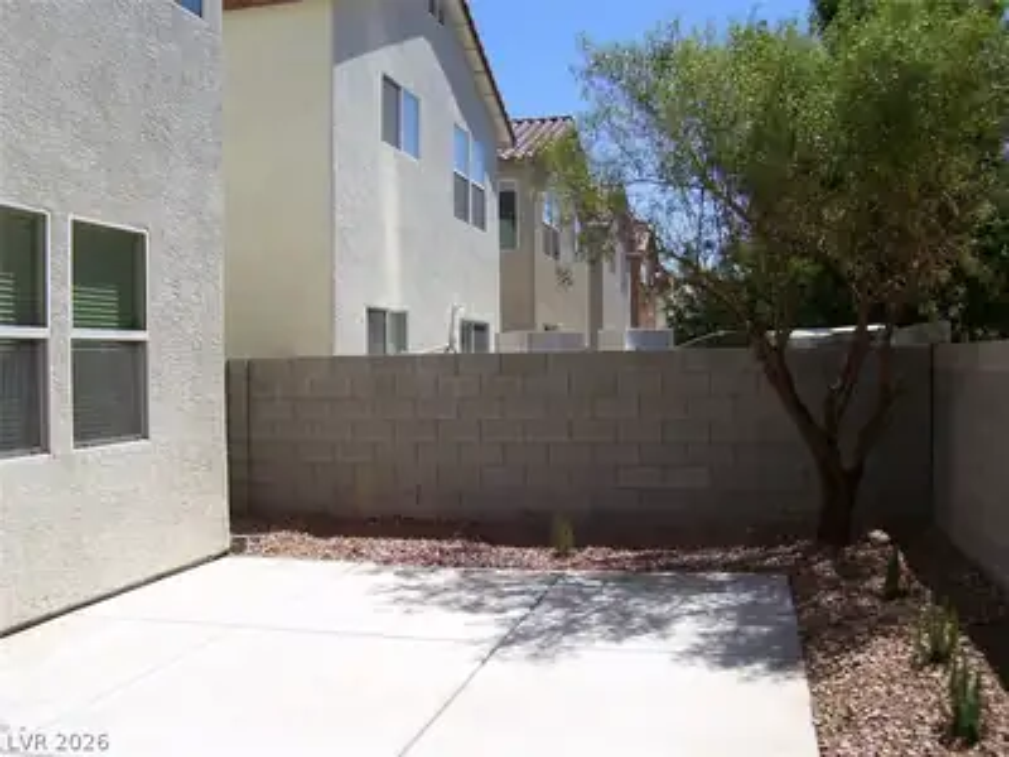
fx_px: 991
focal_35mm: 34
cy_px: 378
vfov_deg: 41.8
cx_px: 504
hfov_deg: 54.0
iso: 80
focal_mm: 5.6
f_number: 4.8
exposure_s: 1/500
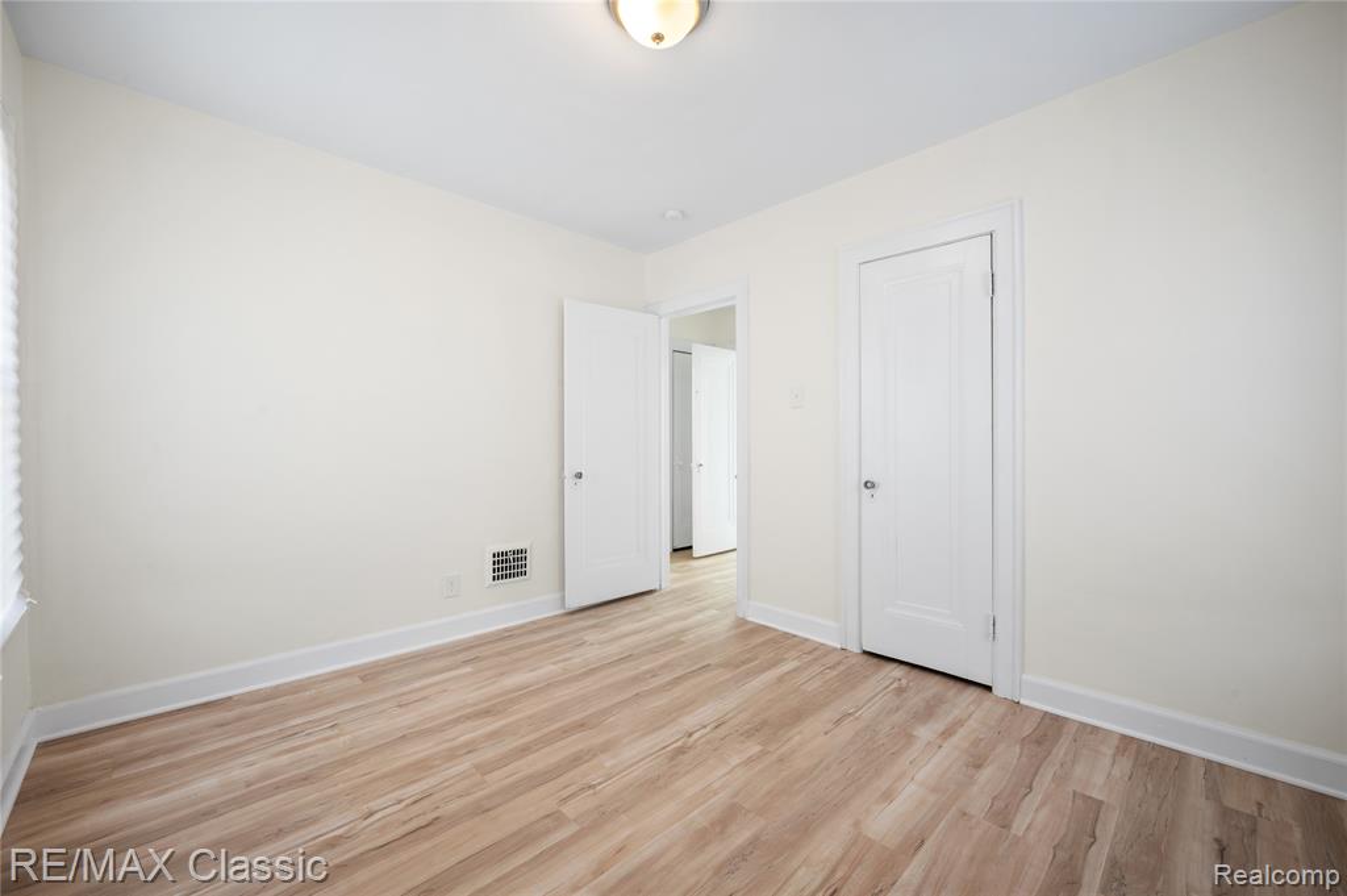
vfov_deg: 81.1
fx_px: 523
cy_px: 448
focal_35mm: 14
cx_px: 674
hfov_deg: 104.3
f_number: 11
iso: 100
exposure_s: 1.6
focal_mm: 14
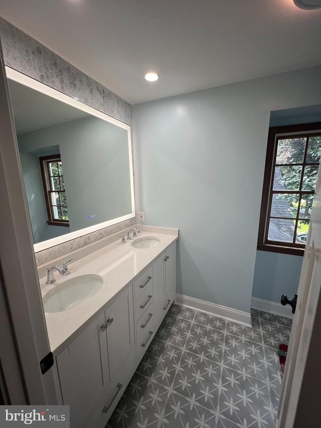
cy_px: 214
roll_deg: +0.9
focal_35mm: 13
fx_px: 161
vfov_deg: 106.2
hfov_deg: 89.9
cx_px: 160
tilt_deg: -10.9
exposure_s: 1/120
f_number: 1.8
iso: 64
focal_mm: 1.57
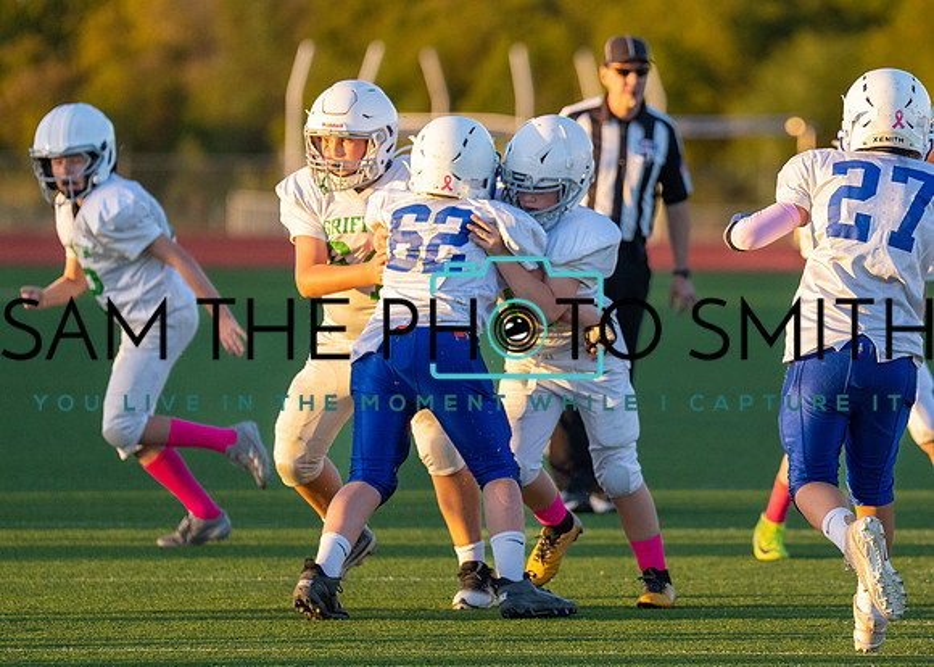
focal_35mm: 414
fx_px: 10982
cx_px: 790
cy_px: 312
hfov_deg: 4.9
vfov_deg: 3.5
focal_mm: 200
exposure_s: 1/3200
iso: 800
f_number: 2.8
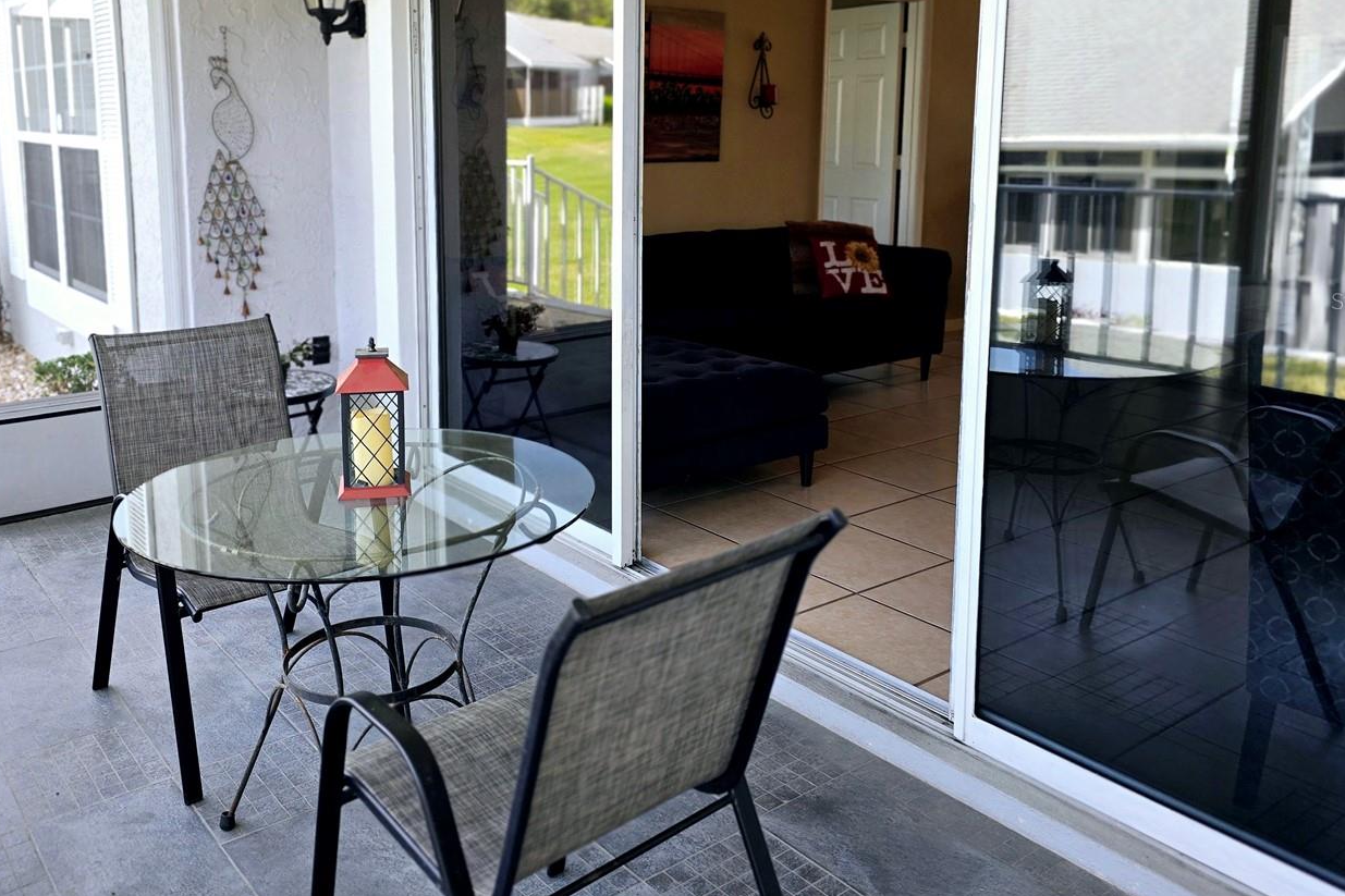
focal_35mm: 31
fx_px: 1158
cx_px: 563
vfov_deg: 41.8
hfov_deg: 60.0
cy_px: 300
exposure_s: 1/120
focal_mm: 6.3
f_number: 1.7
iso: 40
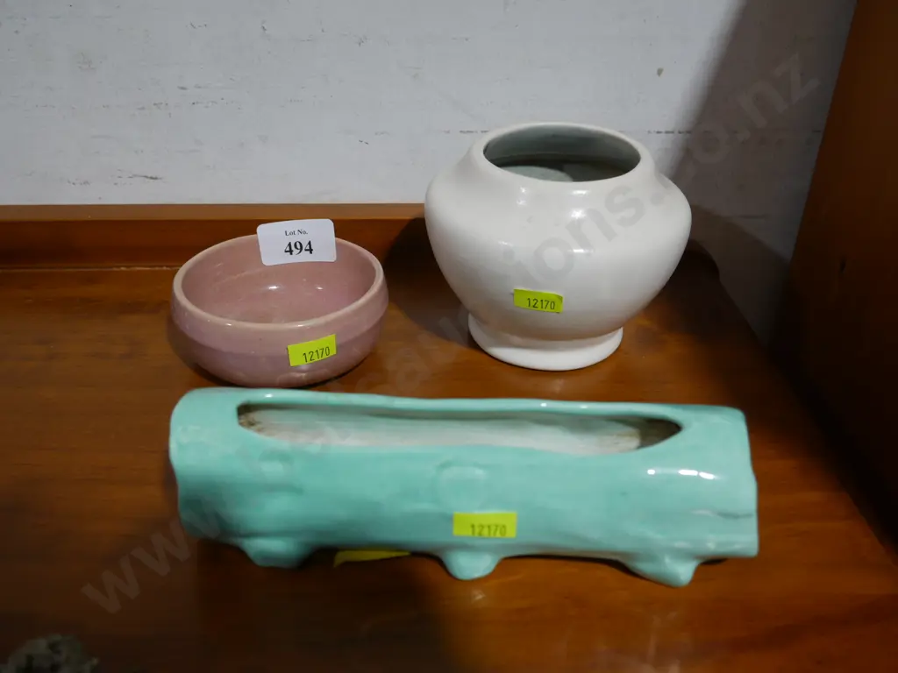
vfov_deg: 41.8
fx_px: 882
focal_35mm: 34
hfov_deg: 54.0
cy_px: 336
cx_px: 449
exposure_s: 1/60
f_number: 4
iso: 320
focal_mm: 17
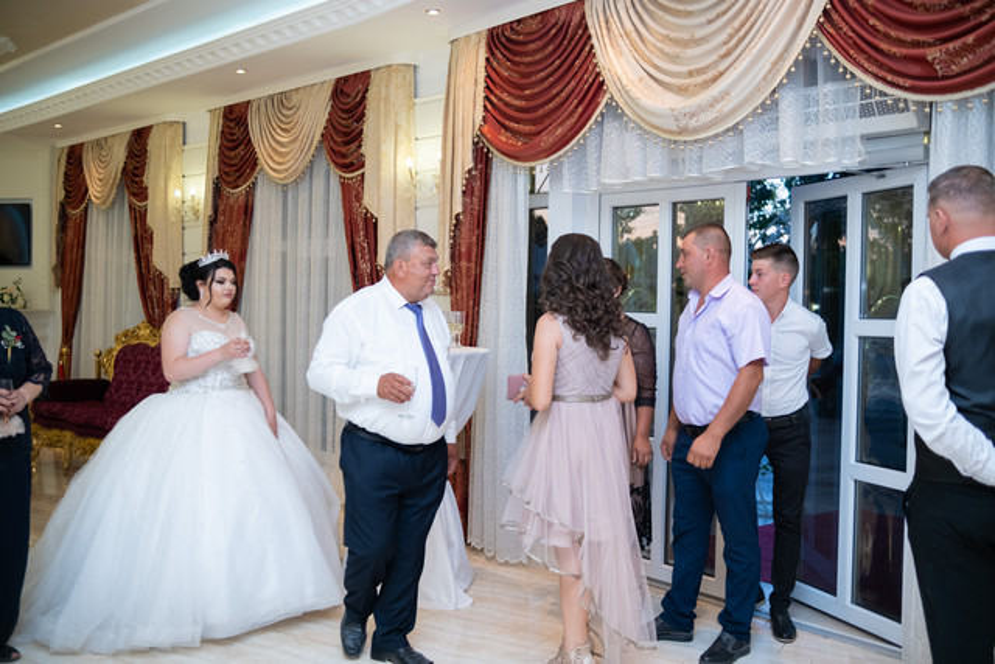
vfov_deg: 37.9
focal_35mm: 35
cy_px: 332
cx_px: 498
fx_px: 968
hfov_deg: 54.4
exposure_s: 1/125
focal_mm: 23
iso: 500
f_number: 1.8
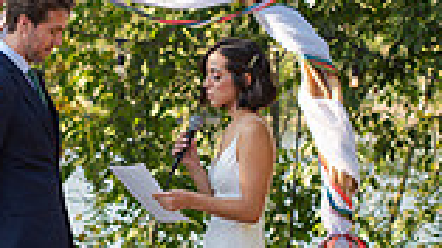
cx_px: 132
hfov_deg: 14.3
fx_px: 1757
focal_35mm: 150
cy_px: 152
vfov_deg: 8.1
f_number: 3.5
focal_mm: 50
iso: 320
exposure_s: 1/1000
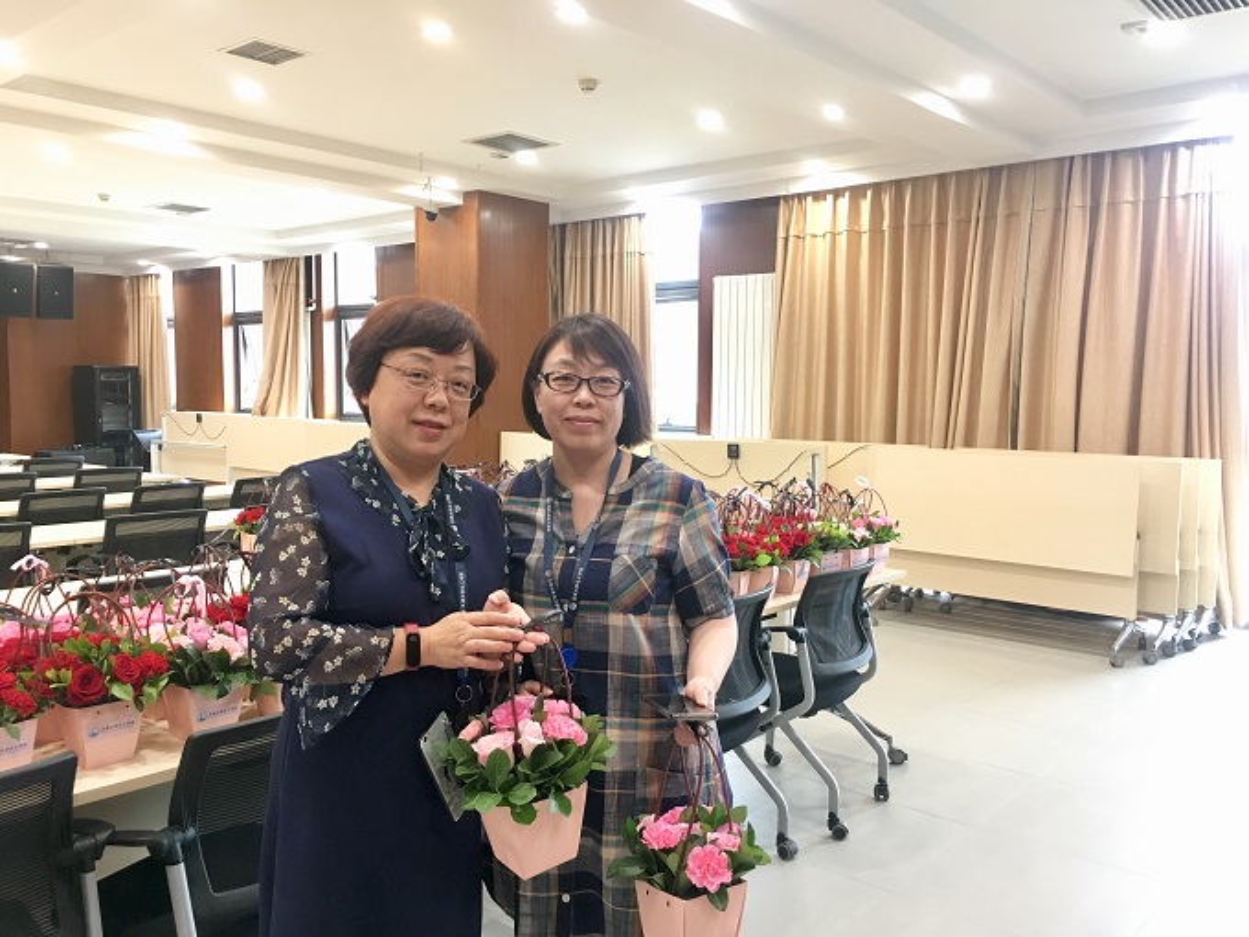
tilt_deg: -5.3
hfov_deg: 61.7
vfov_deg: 48.2
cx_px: 624
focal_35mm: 29
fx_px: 1046
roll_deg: +0.1
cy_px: 468
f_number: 2.2
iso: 125
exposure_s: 1/33
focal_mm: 4.15
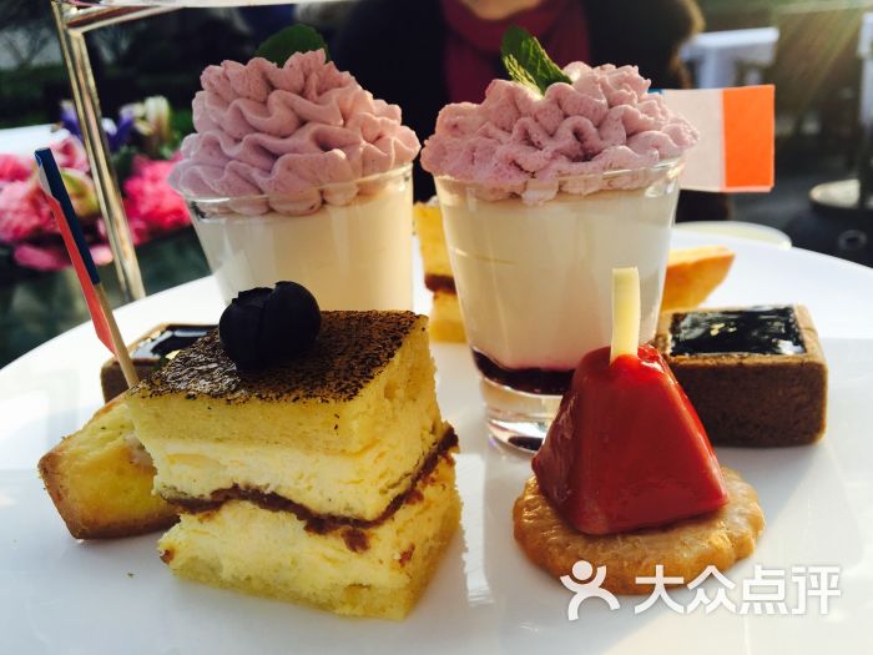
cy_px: 328
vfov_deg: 48.2
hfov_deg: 61.7
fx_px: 731
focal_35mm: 29
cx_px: 436
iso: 25
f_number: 2.2
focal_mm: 4.15
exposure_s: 1/243
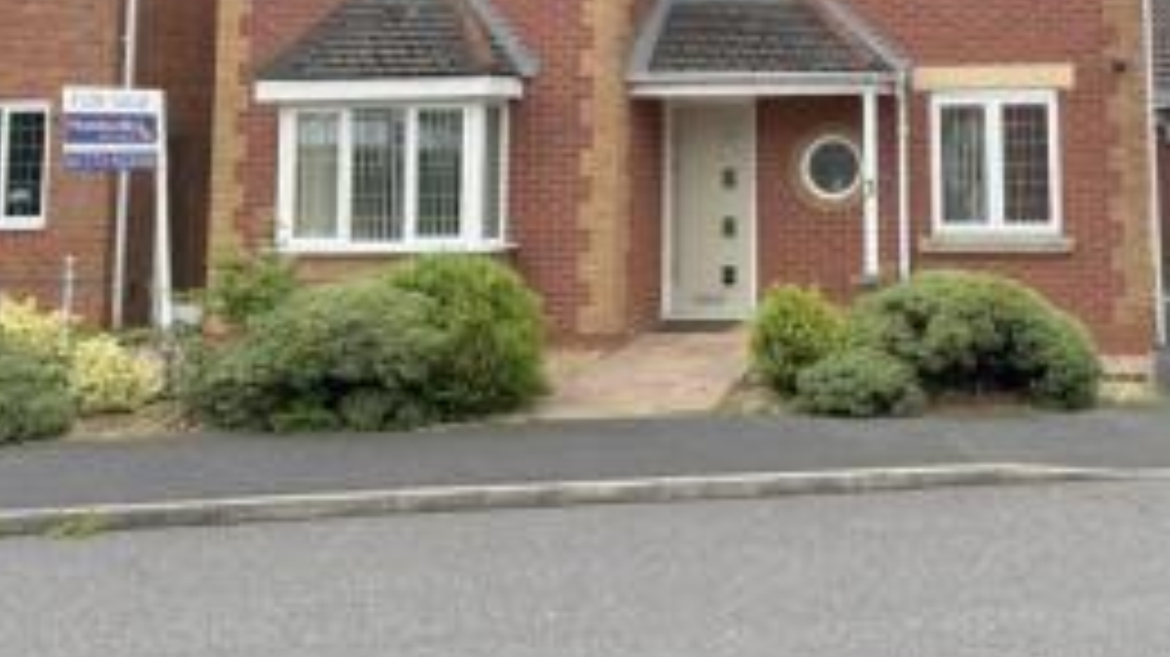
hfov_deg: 43.3
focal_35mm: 46
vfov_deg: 24.7
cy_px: -7
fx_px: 1427
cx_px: 866
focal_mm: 5.96
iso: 64
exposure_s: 1/2865
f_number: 1.6
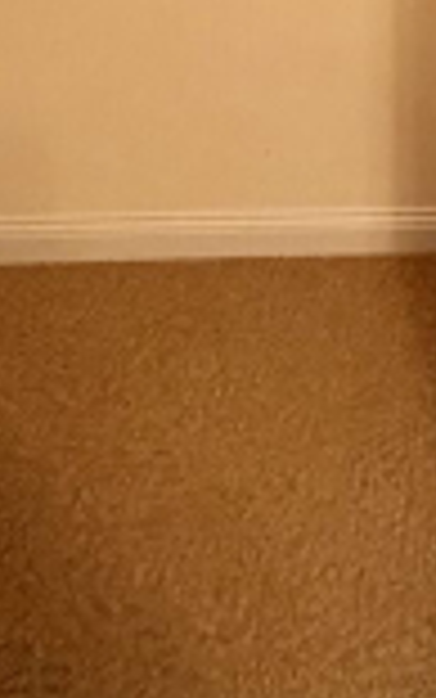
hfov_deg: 18.5
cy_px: -164
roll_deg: -1.1
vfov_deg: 27.6
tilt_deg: -8.1
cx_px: 616
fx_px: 1216
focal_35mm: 64
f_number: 2.2
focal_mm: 2.22
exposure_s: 1/60
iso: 500
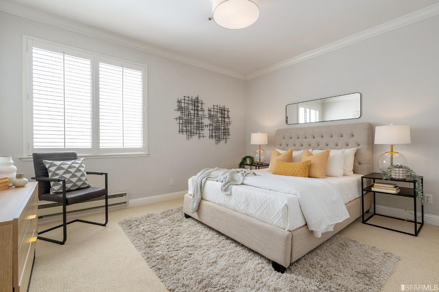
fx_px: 195
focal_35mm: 16
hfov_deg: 96.8
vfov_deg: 73.7
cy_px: 146
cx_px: 220
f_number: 8
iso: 200
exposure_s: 1/15
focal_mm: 16
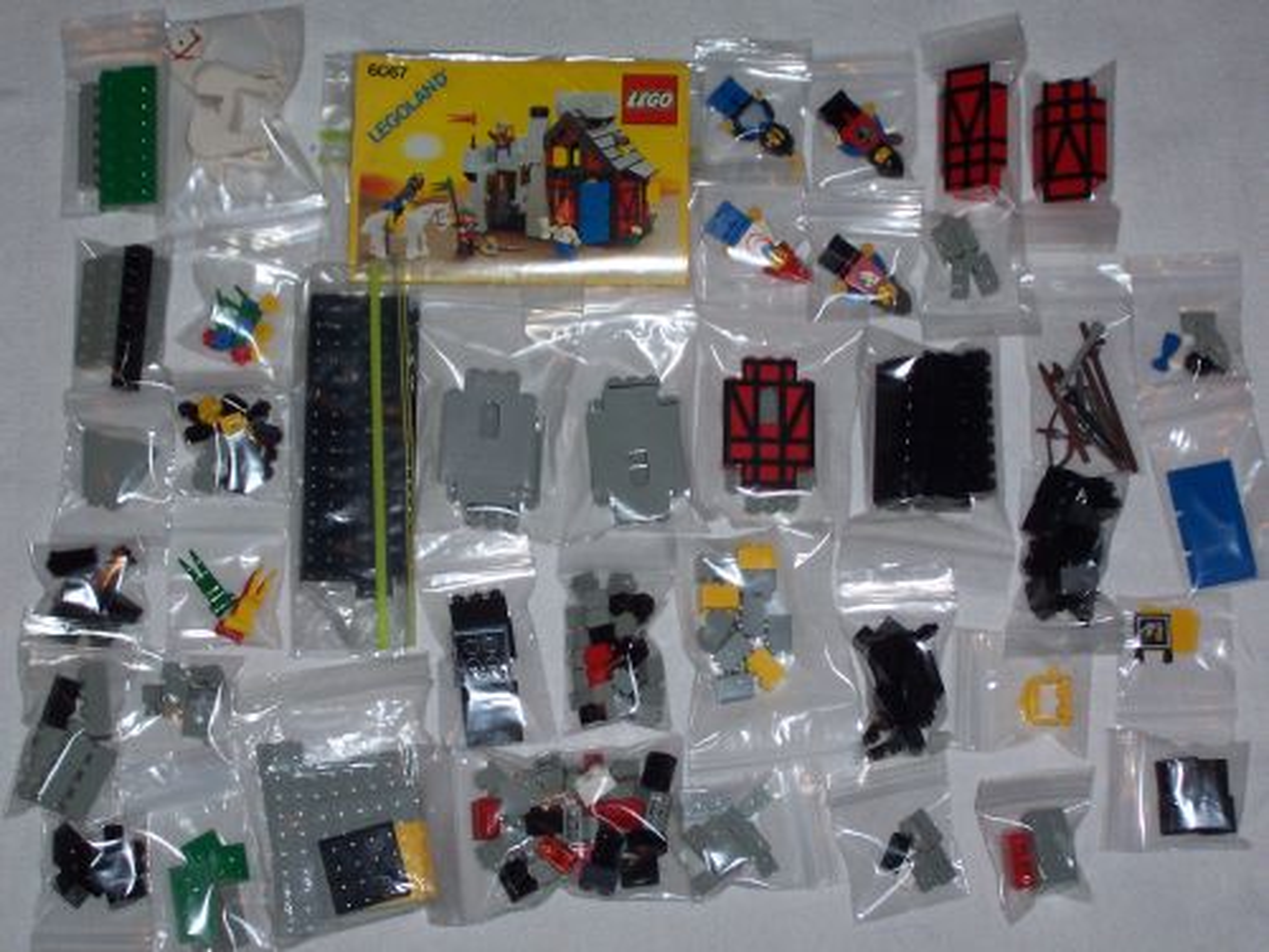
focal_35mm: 71
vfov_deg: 20.7
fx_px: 2603
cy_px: 476
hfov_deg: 27.4
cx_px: 634
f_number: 4
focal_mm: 10.8
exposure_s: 1/90
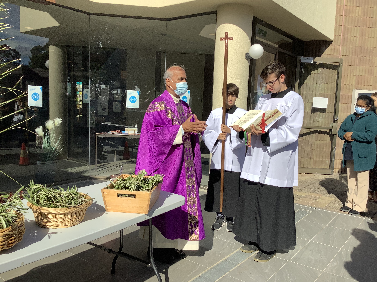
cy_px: 141
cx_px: 188
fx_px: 338
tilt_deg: -5.7
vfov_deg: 45.4
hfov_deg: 58.4
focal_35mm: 31
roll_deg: -3.2
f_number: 2.4
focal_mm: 3.3
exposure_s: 1/1942
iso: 25
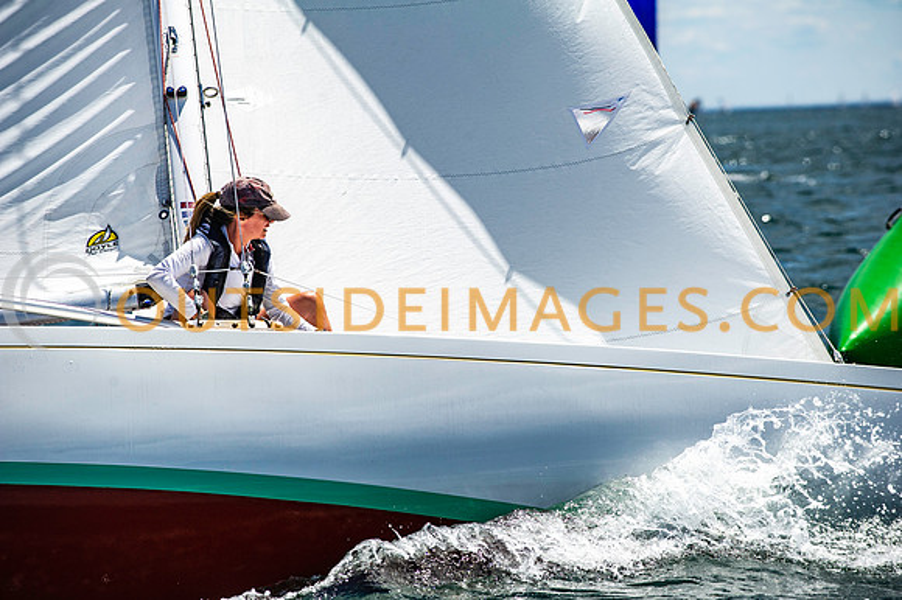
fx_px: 4632
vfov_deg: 7.4
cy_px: 300
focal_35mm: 185
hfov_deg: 11.1
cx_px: 451
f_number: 5.6
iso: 320
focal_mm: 185
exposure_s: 1/2500
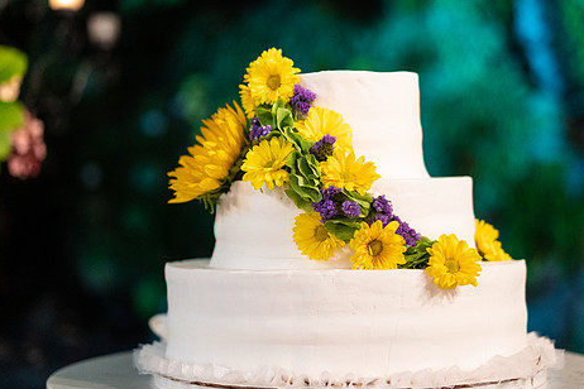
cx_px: 322
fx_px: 1119
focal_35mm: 69
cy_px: 176
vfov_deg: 19.7
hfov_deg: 29.2
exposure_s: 1/125
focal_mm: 55
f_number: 2
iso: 2500
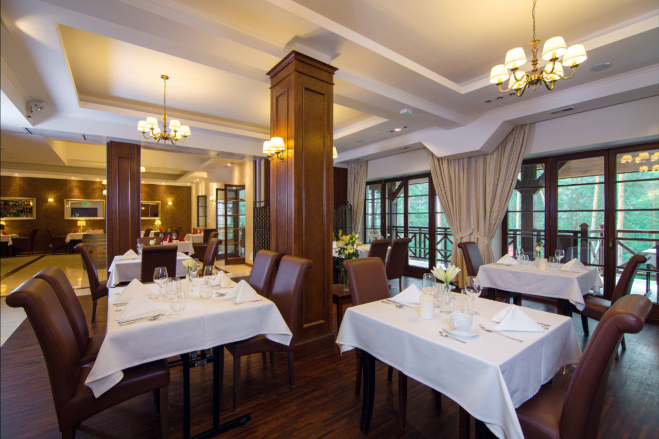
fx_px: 293
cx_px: 330
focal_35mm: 16
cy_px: 220
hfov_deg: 96.7
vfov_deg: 73.7
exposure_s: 1/1.25
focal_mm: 16
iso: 100
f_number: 10
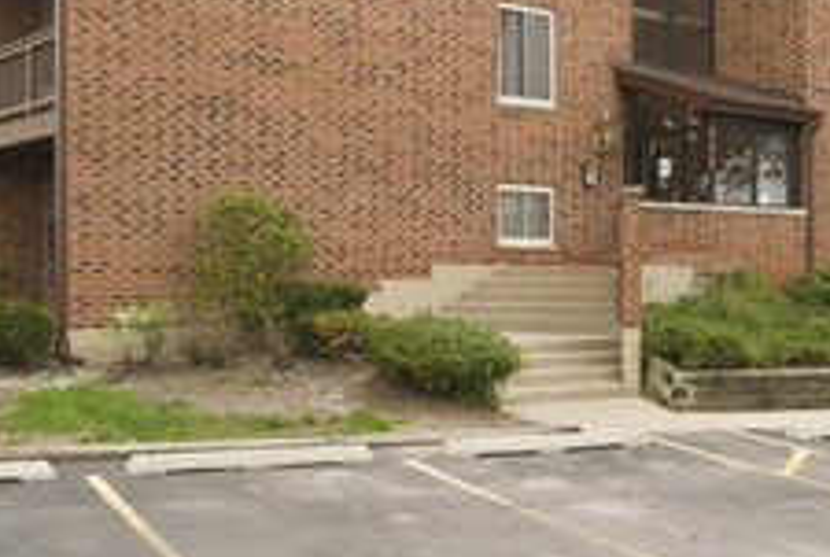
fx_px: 1178
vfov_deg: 26.0
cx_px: 371
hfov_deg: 38.8
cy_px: 96
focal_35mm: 51
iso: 100
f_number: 7.1
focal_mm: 24
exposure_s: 1/100
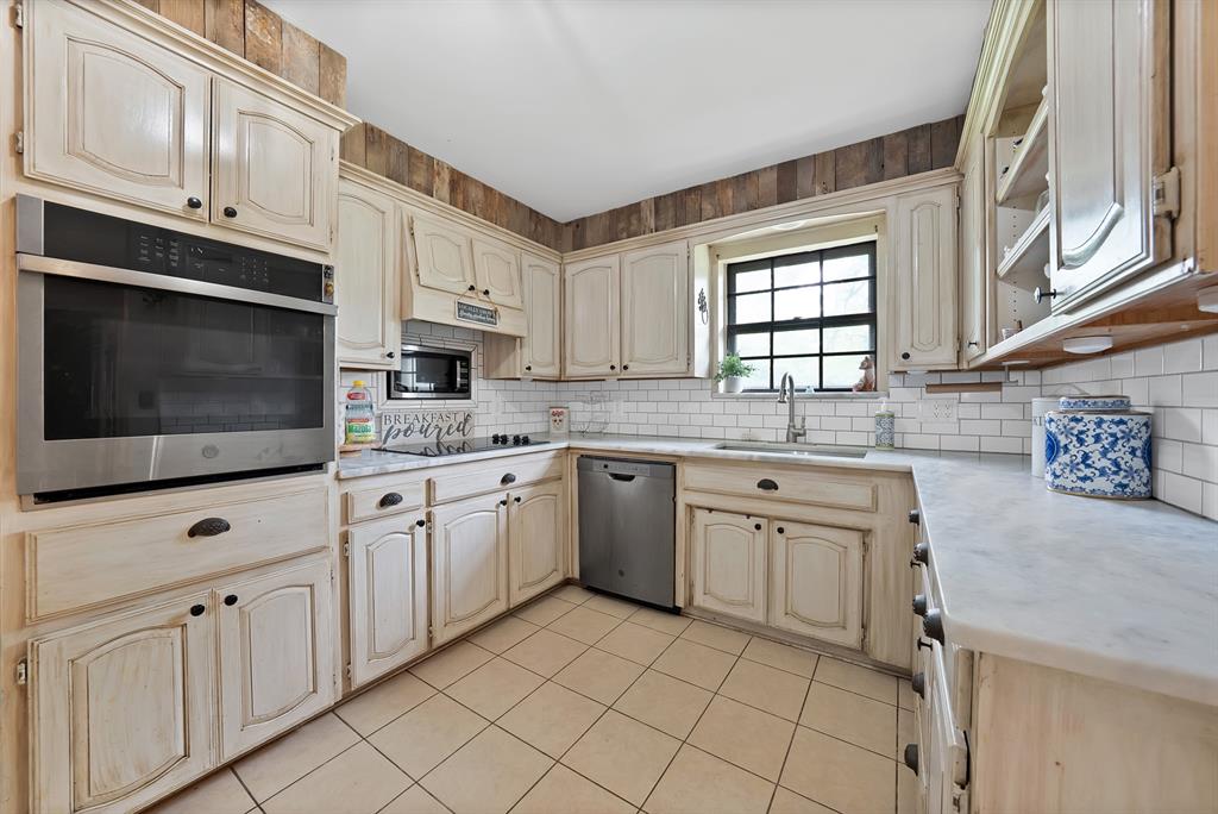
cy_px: 407
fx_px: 406
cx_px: 609
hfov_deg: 112.6
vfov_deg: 90.1
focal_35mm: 12
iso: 640
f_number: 9
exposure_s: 1
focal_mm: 12
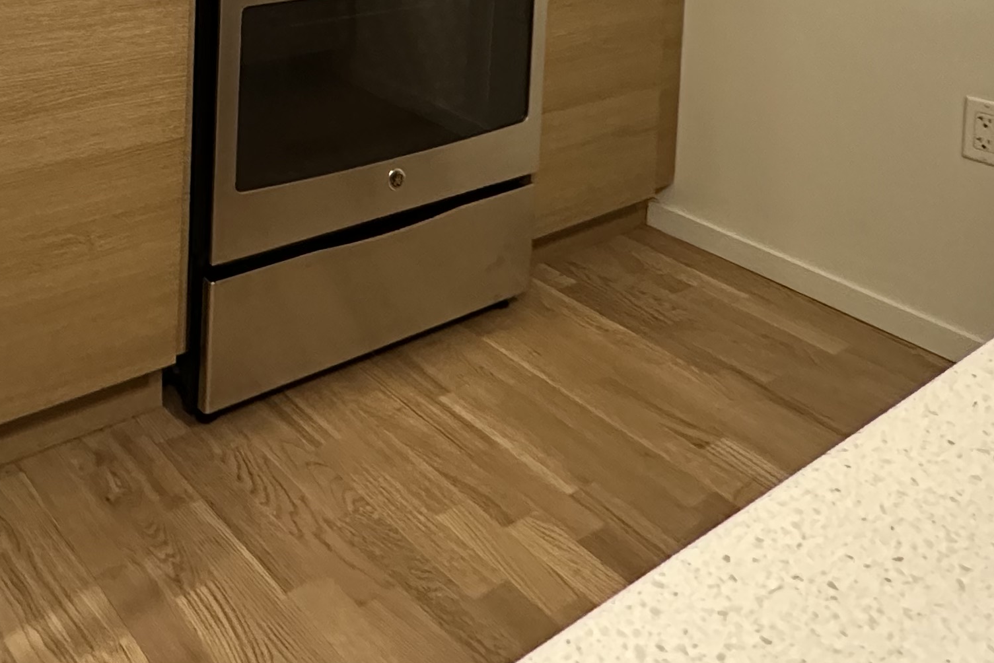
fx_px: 1077
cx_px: 233
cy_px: -199
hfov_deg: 47.5
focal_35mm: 39
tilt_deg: -4.4
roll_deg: -2.4
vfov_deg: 28.2
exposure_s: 1/60
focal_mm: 2.22
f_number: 2.2
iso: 800
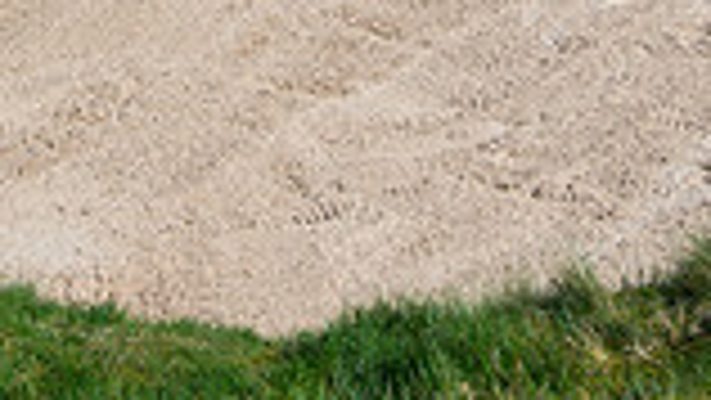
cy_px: -404
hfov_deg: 23.1
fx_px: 1735
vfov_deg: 11.8
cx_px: 477
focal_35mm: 92
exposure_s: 1/1000
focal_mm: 24
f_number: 6.3
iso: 250
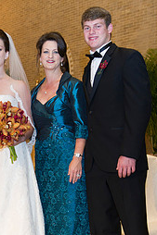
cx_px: 29
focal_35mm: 80
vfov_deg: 25.2
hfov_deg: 16.9
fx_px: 524
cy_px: 164
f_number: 4.5
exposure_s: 1/60
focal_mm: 35
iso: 800
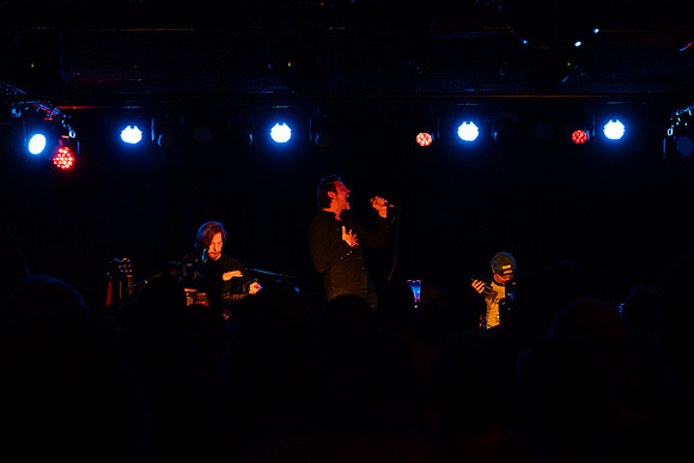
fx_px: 2041
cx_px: 353
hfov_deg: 19.3
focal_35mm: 106
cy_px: 240
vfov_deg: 12.9
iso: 2500
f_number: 4
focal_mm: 81
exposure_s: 1/640
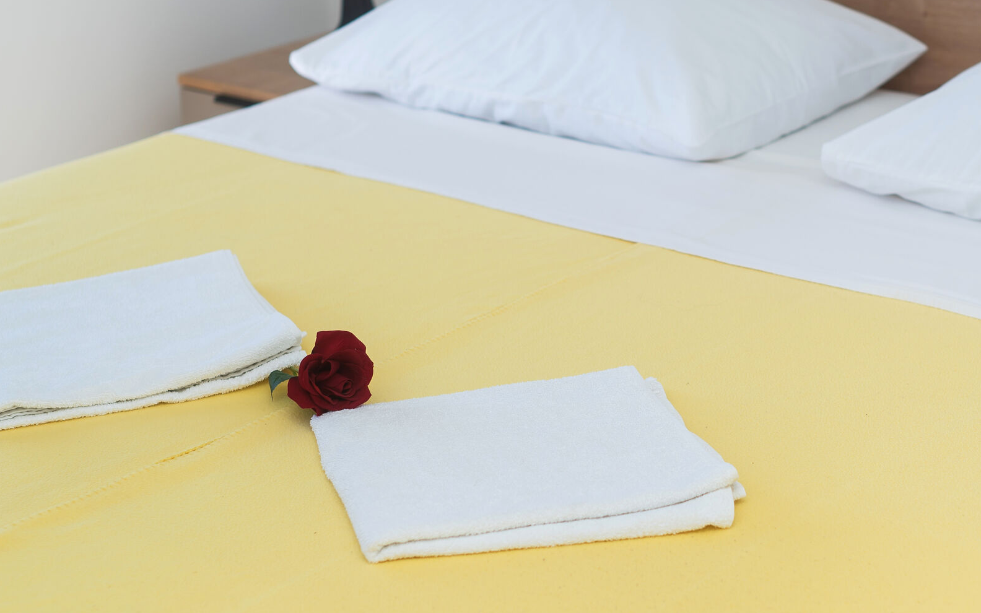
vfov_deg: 14.5
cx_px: 676
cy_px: 241
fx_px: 2406
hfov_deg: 22.9
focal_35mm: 90
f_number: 2.8
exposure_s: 1/200
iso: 100
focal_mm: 50
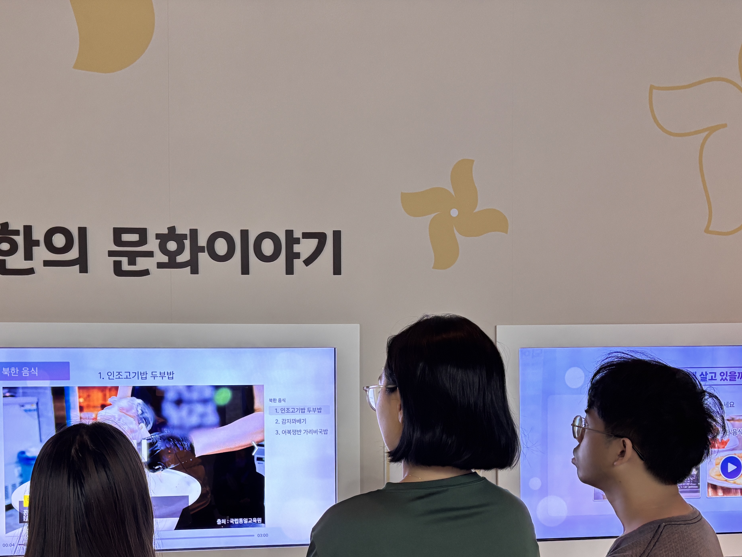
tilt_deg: -1.4
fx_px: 857
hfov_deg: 46.3
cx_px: 269
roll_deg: +0.6
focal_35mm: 40
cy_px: 425
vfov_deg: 35.1
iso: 160
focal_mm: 5.96
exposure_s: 1/60
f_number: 1.6
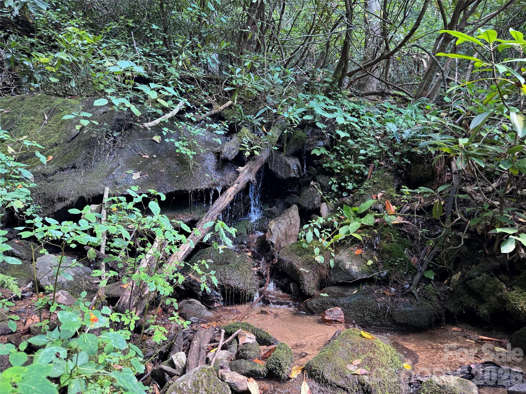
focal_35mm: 24
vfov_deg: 56.8
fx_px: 365
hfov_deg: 71.6
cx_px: 263
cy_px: 197
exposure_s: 1/61
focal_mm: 6.76
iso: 200
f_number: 1.78
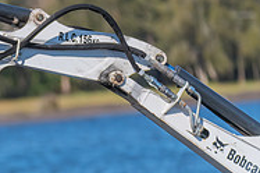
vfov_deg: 1.6
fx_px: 6114
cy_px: 188
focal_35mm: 848
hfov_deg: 2.4
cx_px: -142
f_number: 5.6
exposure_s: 1/4000
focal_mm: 260
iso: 640
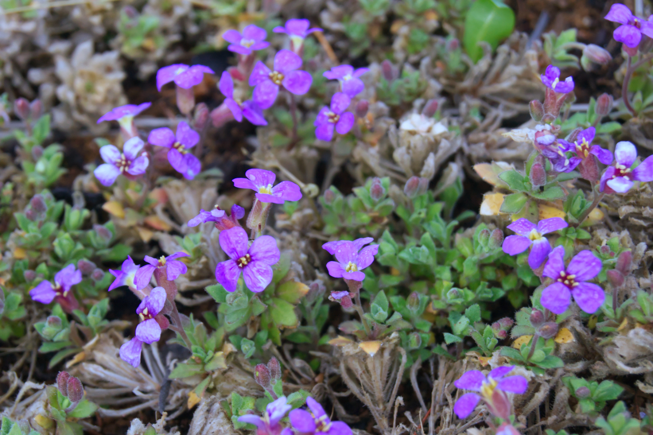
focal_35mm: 82
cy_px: 218
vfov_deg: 16.6
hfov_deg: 24.6
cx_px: 326
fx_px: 1496
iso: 1600
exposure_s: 1/100
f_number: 8
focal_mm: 55
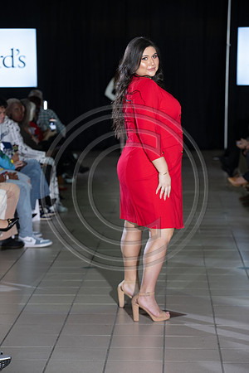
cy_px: 186
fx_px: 1162
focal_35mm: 112
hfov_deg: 12.2
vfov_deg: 18.3
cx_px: 124
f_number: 5
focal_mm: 112
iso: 1250
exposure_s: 1/160
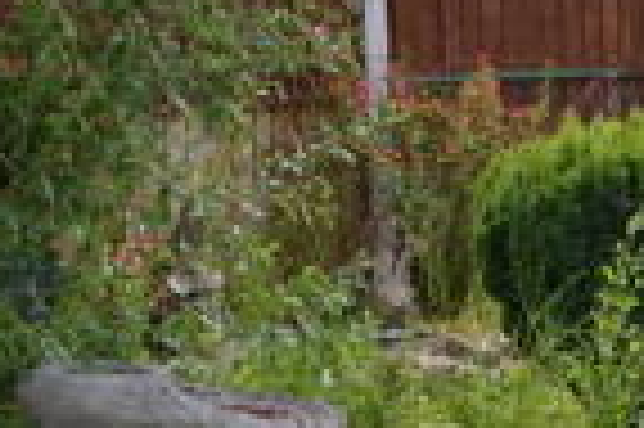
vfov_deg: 9.4
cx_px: 653
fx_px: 2578
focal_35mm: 144
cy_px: 487
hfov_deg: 14.0
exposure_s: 1/180
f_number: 6.7
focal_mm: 21
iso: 200
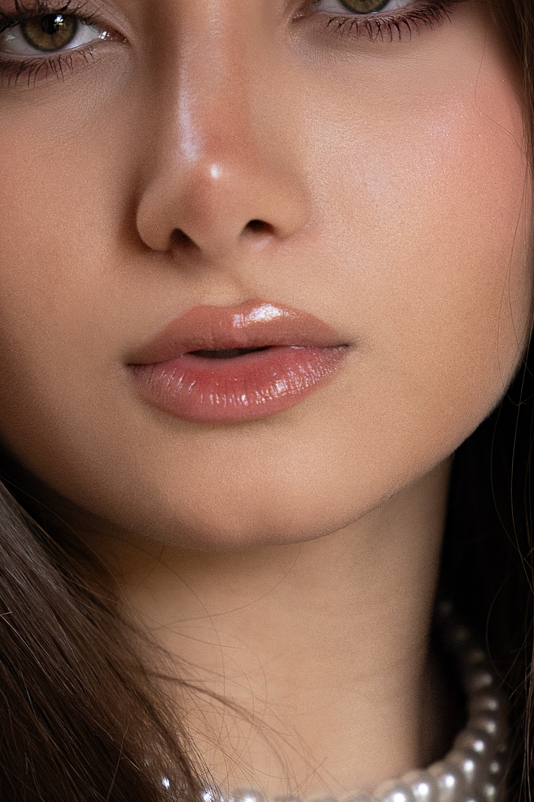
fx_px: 5747
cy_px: 695
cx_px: 311
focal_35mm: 258
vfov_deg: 8.0
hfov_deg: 5.3
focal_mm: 67.6
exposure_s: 1/200
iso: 400
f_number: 2.8
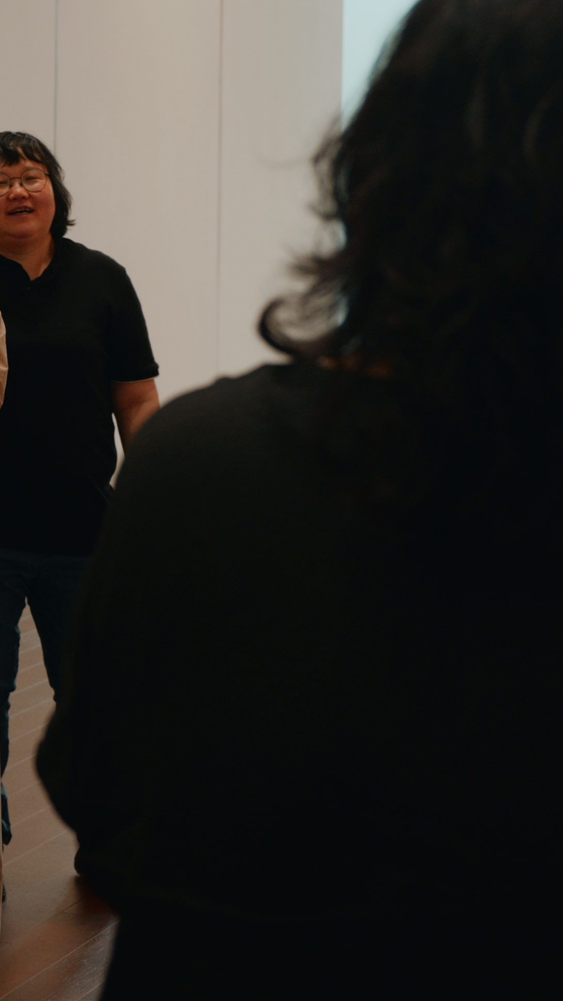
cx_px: -501
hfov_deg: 10.2
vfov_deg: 19.2
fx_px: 2947
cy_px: 315
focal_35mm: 111
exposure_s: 1/100
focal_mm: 41
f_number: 4
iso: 640
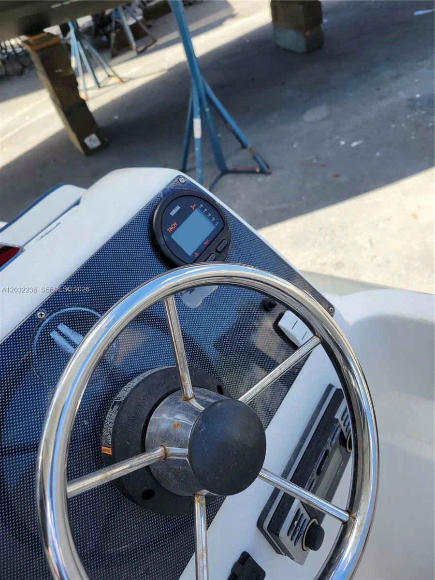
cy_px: 290
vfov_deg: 67.3
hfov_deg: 53.1
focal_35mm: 26
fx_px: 436
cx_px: 218
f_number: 1.8
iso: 40
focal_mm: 5.4
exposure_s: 1/664
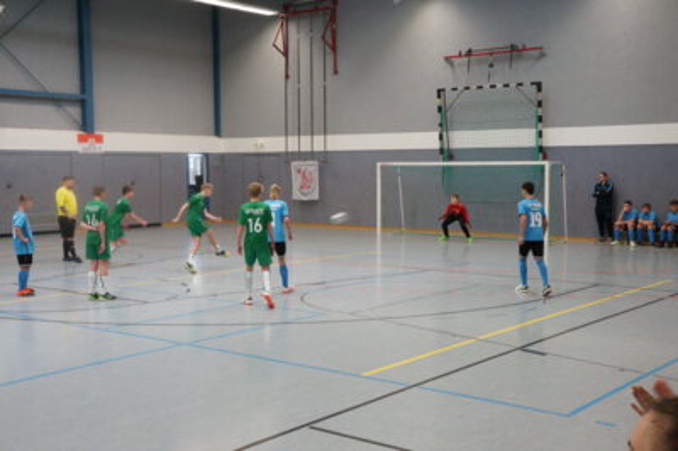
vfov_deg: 30.8
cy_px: 226
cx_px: 339
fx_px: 819
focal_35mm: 44
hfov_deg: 45.0
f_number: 13
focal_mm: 29
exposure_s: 1/60
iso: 3200
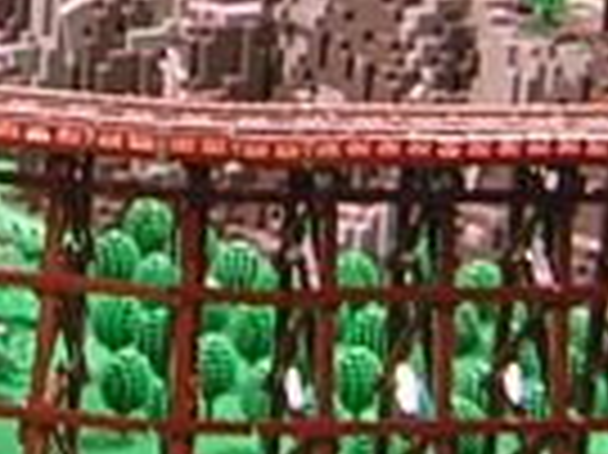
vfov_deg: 6.8
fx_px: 3755
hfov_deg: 9.2
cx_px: 86
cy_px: -184
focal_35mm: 214
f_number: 2.6
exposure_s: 1/3.6
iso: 109
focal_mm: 4.7
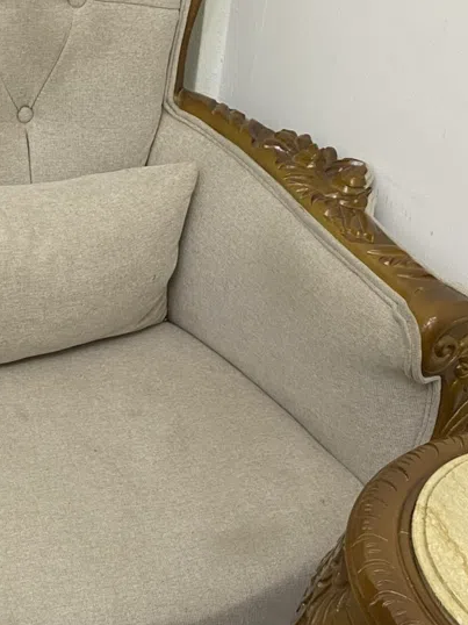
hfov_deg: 22.1
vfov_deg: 29.4
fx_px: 1191
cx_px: 128
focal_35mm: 66
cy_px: 327
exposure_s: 1/50
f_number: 1.8
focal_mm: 4.25
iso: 100
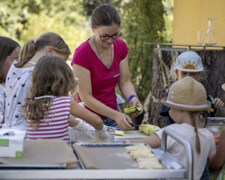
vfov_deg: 12.8
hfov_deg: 16.0
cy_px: 90
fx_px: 799
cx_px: 110
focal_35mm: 120
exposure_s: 1/1000
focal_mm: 106
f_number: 4
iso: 640
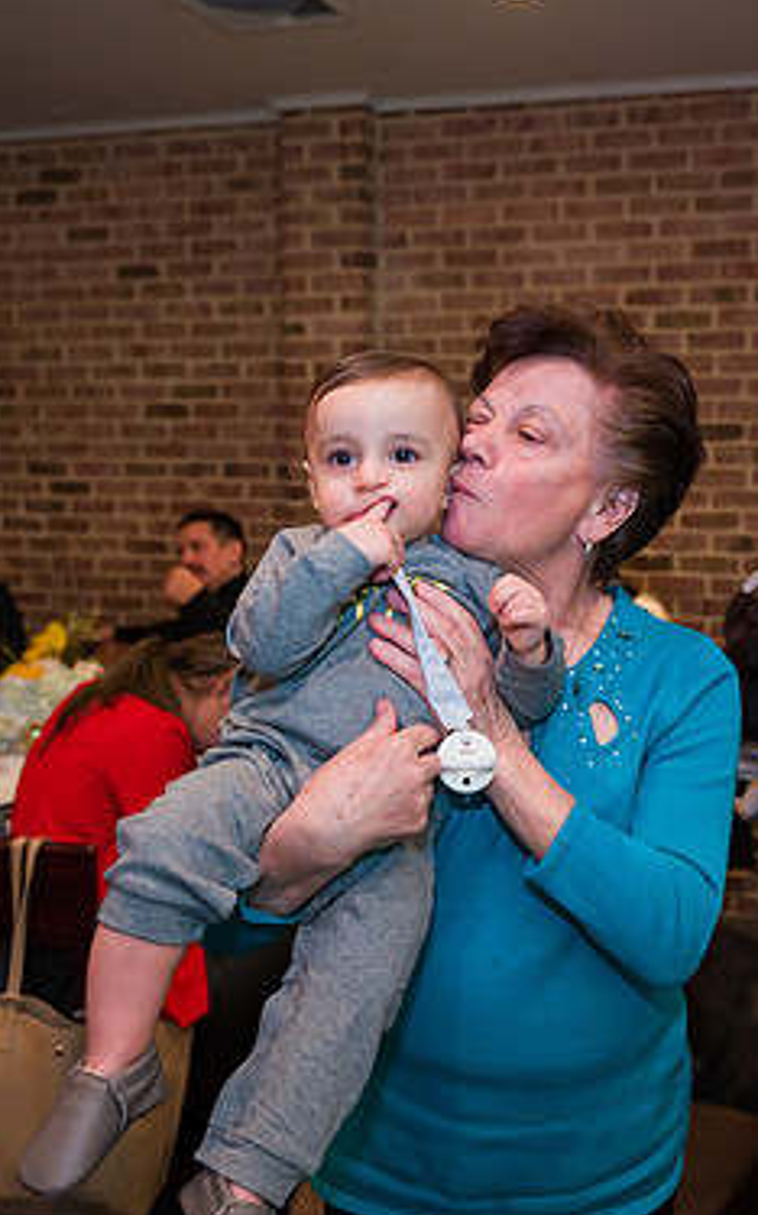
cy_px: 616
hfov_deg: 30.9
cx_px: 525
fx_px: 1357
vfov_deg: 48.2
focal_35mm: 41
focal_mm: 26
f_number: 3.2
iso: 1600
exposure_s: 1/200
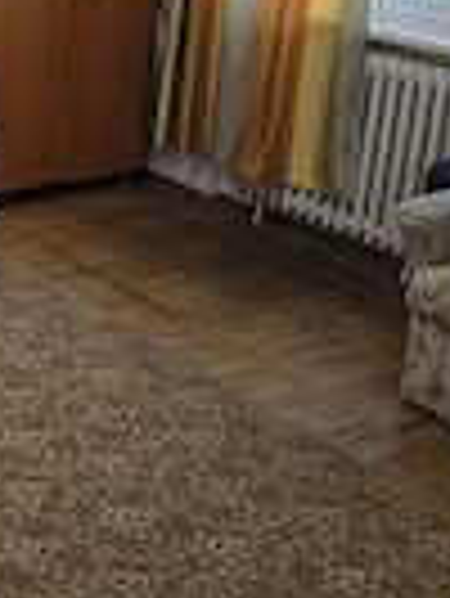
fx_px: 1194
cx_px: -184
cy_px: 81
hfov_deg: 19.2
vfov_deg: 27.3
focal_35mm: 69
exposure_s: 1/100
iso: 320
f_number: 1.7
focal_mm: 6.3
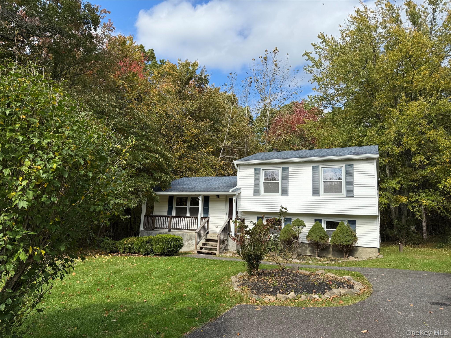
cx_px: 226
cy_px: 169
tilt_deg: +9.8
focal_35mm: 24
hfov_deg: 71.6
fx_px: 313
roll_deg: -2.5
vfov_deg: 56.8
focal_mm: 6.76
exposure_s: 1/3413
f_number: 1.78
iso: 80
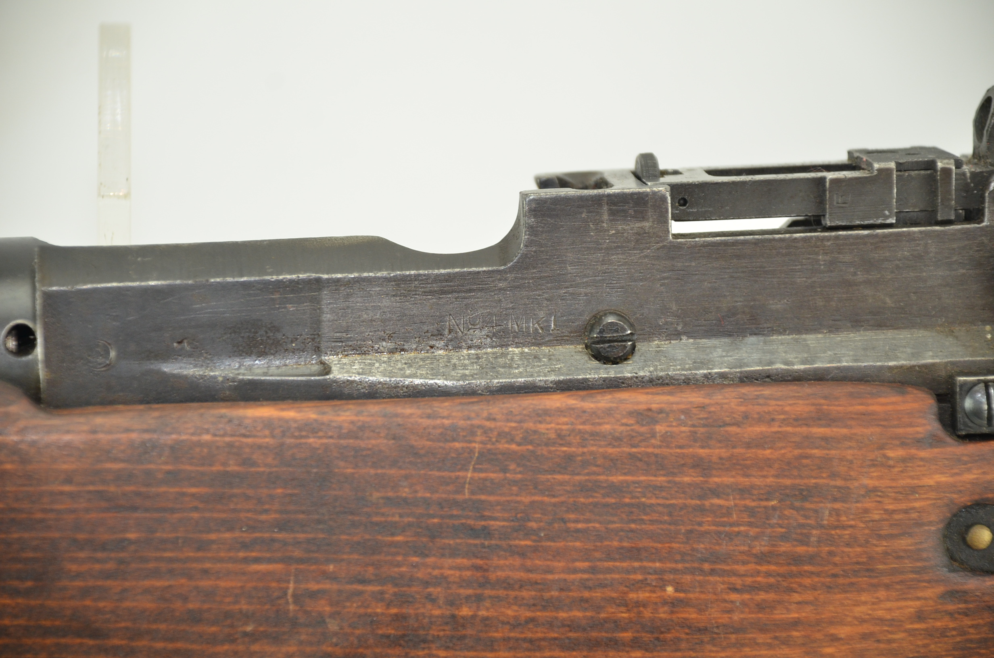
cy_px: 329
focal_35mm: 202
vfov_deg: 6.8
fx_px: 5580
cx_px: 497
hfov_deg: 10.2
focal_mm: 135
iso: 560
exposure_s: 1/60
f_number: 5.6
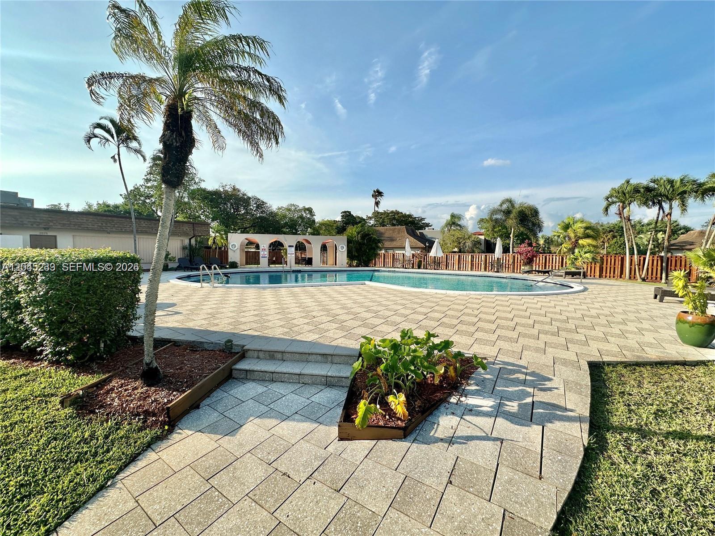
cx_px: 358
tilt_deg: -1.7
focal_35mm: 14
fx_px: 289
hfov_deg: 102.1
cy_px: 268
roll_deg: -0.8
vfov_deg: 85.7
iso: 50
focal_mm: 2.22
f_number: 2.2
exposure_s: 1/2174
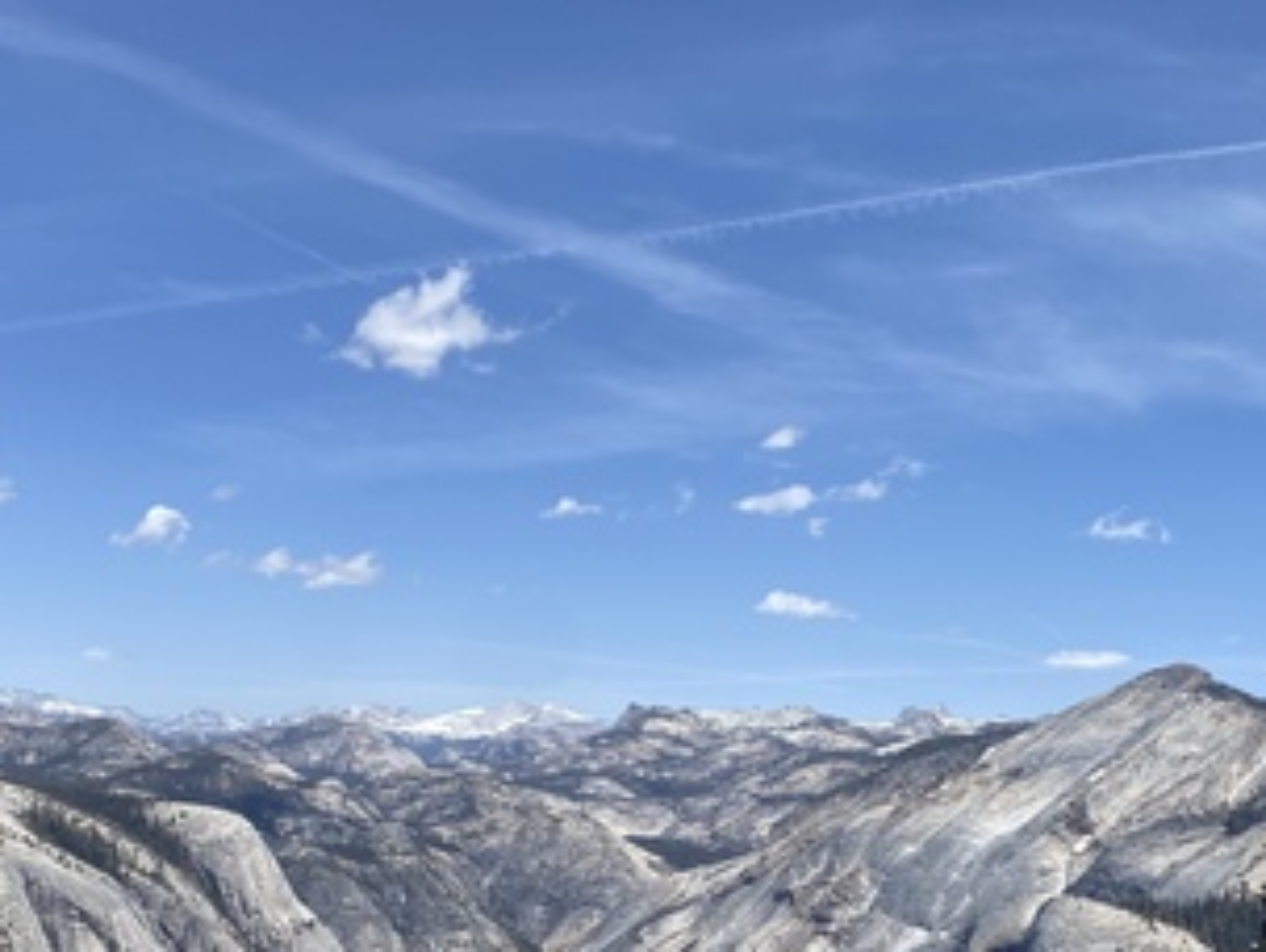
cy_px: 810
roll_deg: -3.4
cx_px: 802
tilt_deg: -1.3
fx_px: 1758
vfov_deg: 29.4
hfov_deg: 39.3
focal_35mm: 48
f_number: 1.8
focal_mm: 4.25
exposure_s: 1/3846
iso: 32
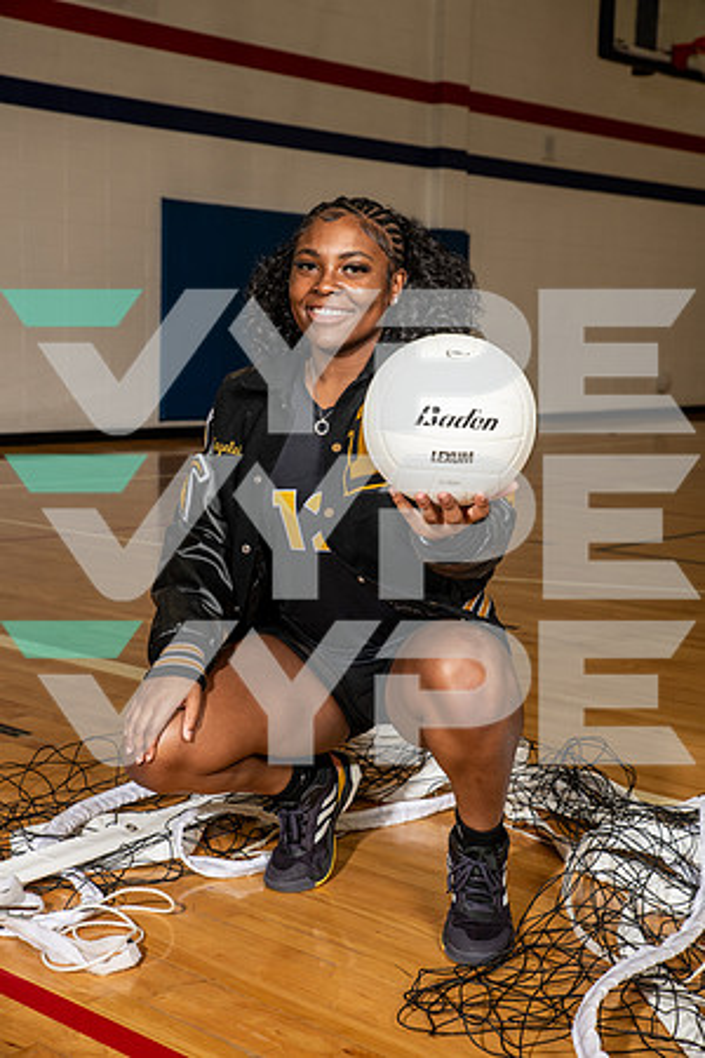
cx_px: 352
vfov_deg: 36.2
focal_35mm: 55
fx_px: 1615
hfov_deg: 24.6
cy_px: 529
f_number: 7.1
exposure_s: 1/250
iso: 320
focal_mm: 55
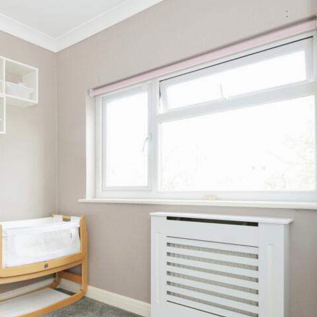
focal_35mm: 27
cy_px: 179
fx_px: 280
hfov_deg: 55.0
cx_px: 64
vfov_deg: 58.9
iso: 500
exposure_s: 1/80
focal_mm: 10
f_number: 6.3
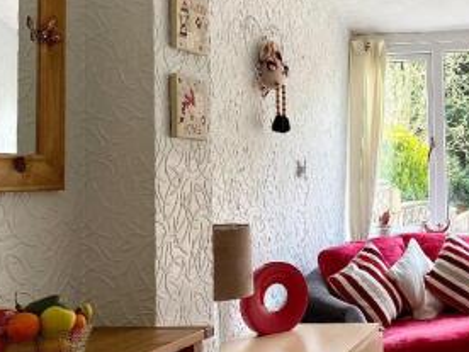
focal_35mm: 55
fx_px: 745
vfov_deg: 26.4
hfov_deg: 32.1
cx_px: 472
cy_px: 115
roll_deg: +0.8
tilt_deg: +3.5
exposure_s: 1/121
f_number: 1.8
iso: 64
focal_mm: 4.25
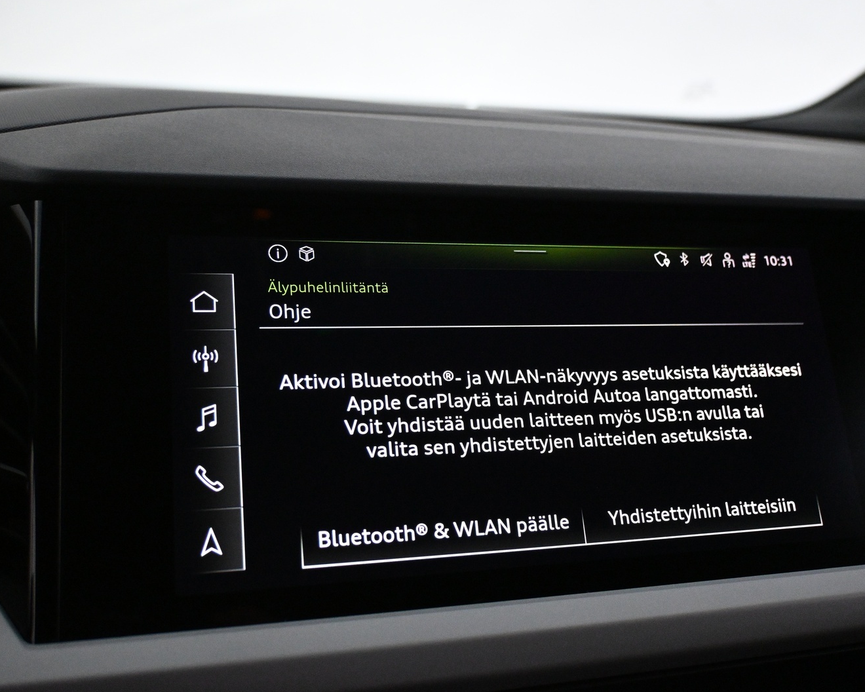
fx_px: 995
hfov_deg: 46.9
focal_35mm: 39
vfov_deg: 38.4
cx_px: 485
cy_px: 345
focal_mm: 22.5
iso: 4000
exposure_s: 1/160
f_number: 4
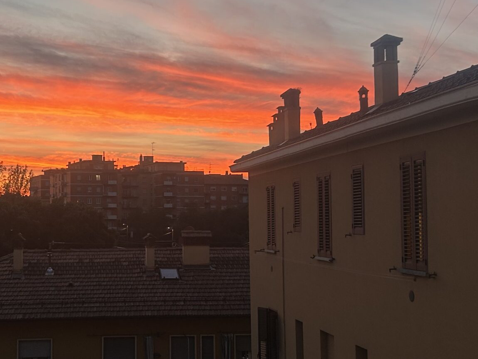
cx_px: 159
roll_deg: +0.5
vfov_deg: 25.2
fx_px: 801
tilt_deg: +2.9
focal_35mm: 58
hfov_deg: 32.9
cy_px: 190
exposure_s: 1/121
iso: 80
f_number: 1.5
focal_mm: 5.7
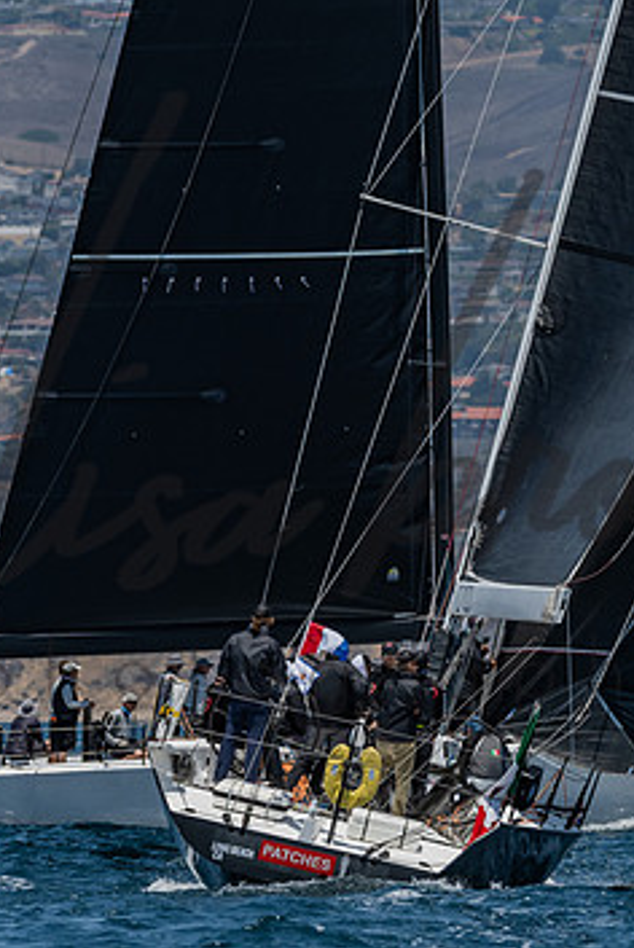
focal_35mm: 624
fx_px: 16450
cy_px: 532
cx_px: 791
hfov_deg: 2.2
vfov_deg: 3.3
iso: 320
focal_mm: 240
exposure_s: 1/2000
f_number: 5.6
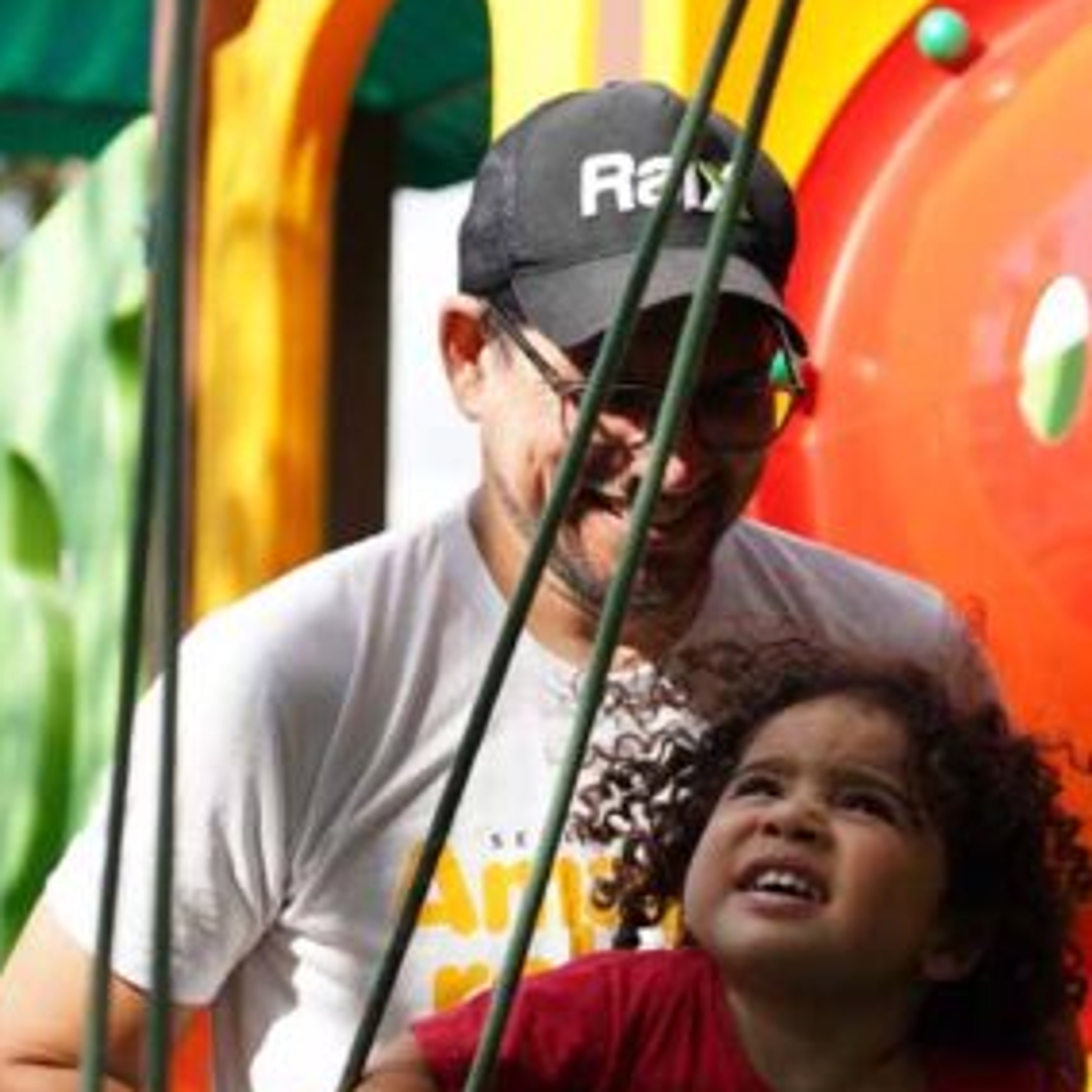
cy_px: 704
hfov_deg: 7.3
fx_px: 8601
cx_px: 661
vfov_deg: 7.3
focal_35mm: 241
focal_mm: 105
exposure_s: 1/2500
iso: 800
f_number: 4
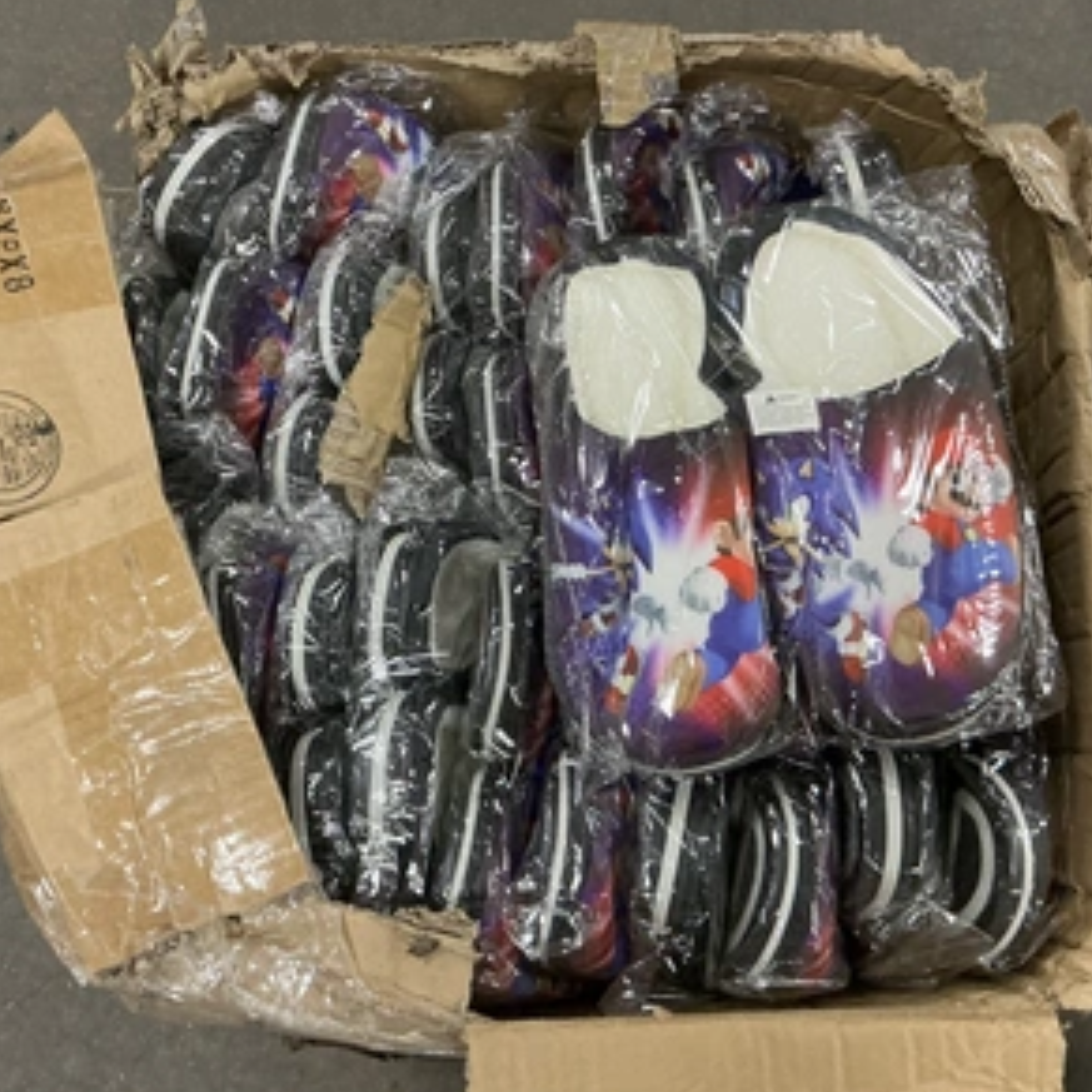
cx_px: 499
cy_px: 540
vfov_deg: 48.4
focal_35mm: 34
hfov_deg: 48.4
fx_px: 1213
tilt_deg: -83.2
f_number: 1.8
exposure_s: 1/60
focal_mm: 3
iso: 250
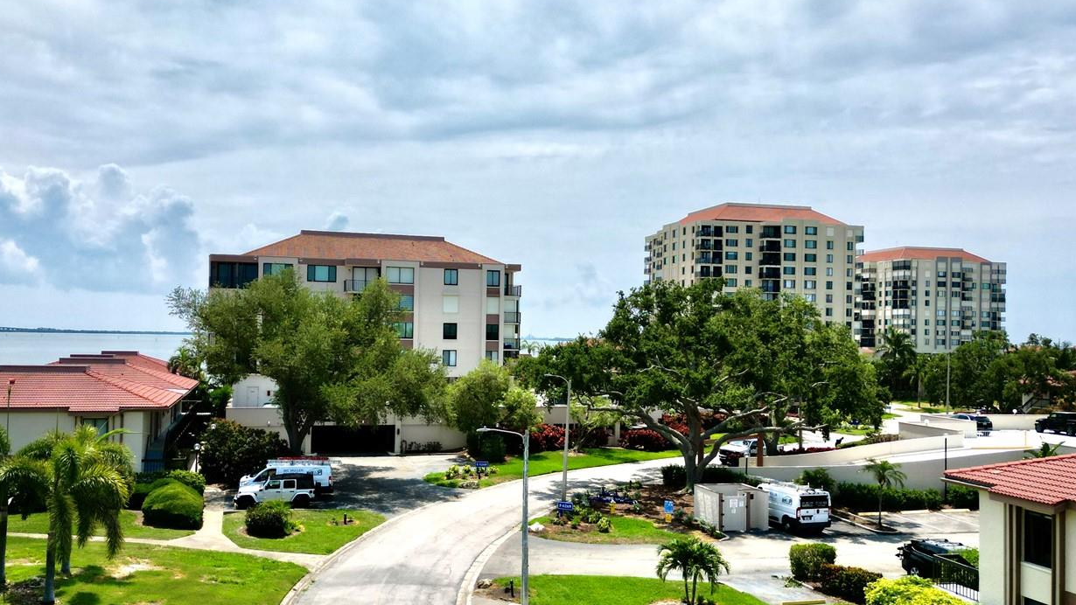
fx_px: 970
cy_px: 332
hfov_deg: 58.0
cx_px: 518
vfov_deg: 34.6
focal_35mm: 34
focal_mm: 6.72
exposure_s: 1/6000
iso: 110
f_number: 1.7
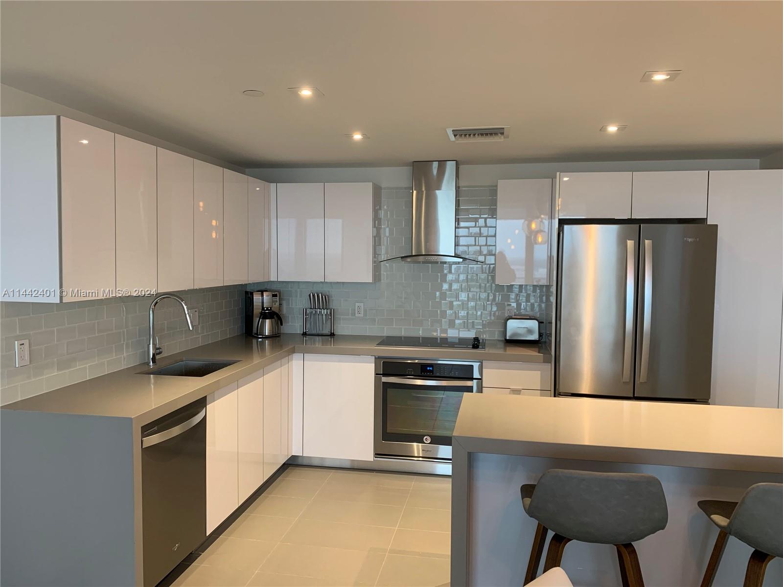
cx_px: 392
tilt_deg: -3.6
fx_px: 588
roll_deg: -1.5
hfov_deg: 67.3
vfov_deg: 53.1
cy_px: 294
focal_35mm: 26
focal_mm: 4.25
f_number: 1.8
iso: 160
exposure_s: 1/60
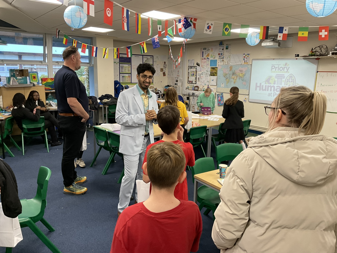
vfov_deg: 48.2
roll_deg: -2.0
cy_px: 126
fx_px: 282
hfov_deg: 61.7
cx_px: 168
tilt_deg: -10.8
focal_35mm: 29
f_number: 1.8
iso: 80
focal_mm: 3
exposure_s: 1/50
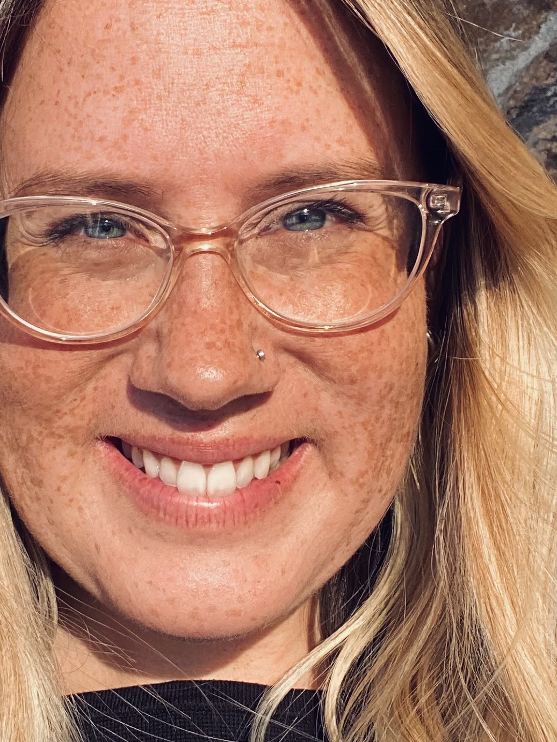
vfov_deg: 29.0
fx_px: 1438
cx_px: 210
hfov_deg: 21.9
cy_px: 388
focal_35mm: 67
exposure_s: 1/693
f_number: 2.2
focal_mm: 2.71
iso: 25
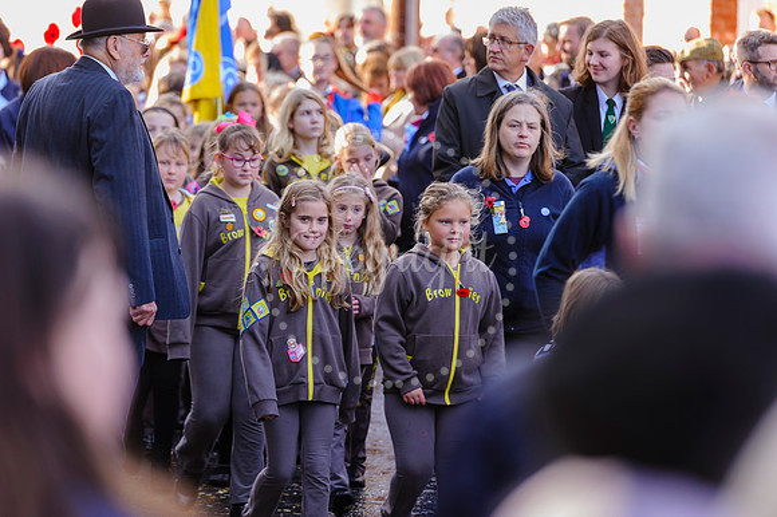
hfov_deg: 10.3
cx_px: 388
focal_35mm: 200
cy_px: 258
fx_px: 4314
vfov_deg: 6.9
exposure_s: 1/125
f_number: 4.8
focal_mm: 200
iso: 400
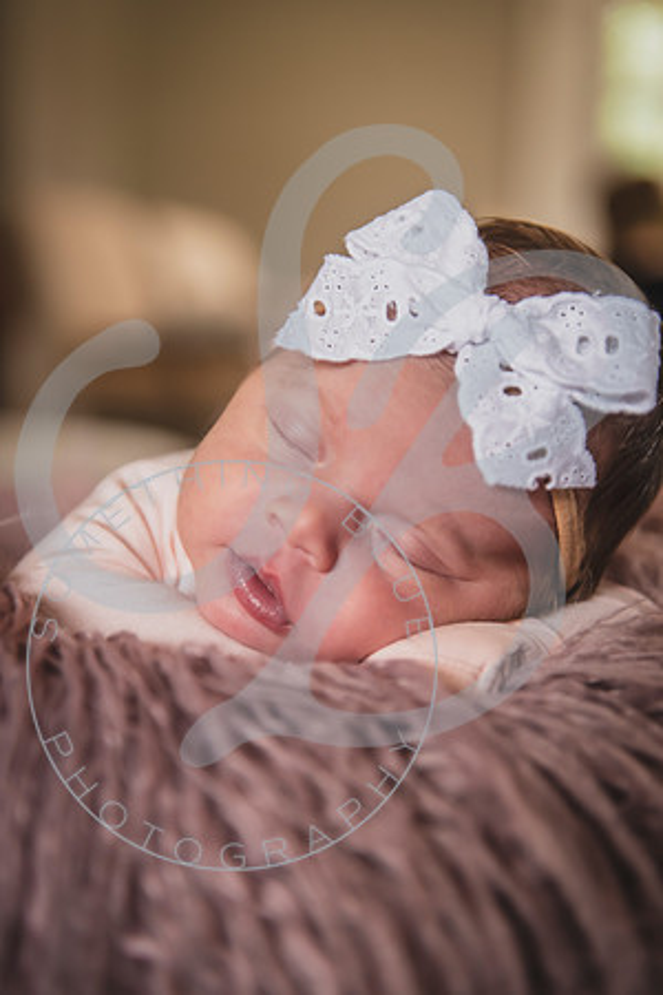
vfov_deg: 36.2
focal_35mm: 55
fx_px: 1519
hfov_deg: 24.6
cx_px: 332
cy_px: 498
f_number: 2.8
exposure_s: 1/250
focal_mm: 55
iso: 1000
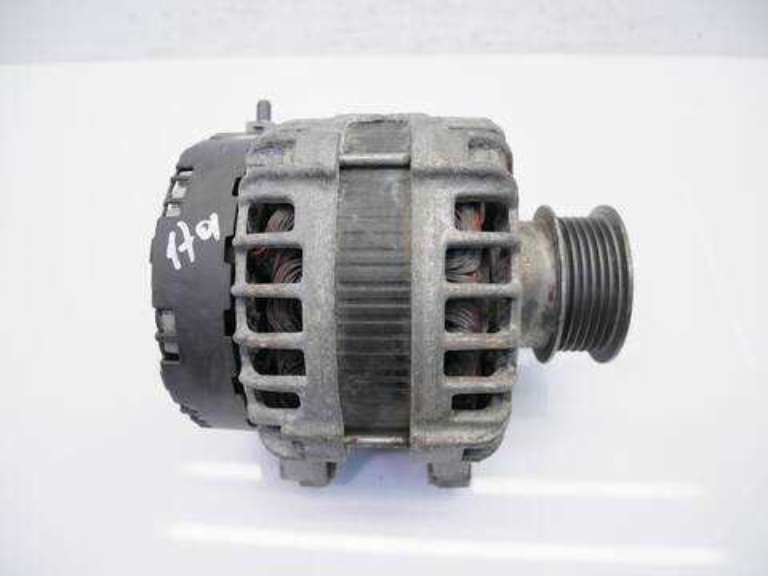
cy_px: 288
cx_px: 384
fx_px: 532
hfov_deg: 71.6
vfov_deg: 56.8
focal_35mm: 24
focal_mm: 12
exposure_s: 1/80
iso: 200
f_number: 3.5
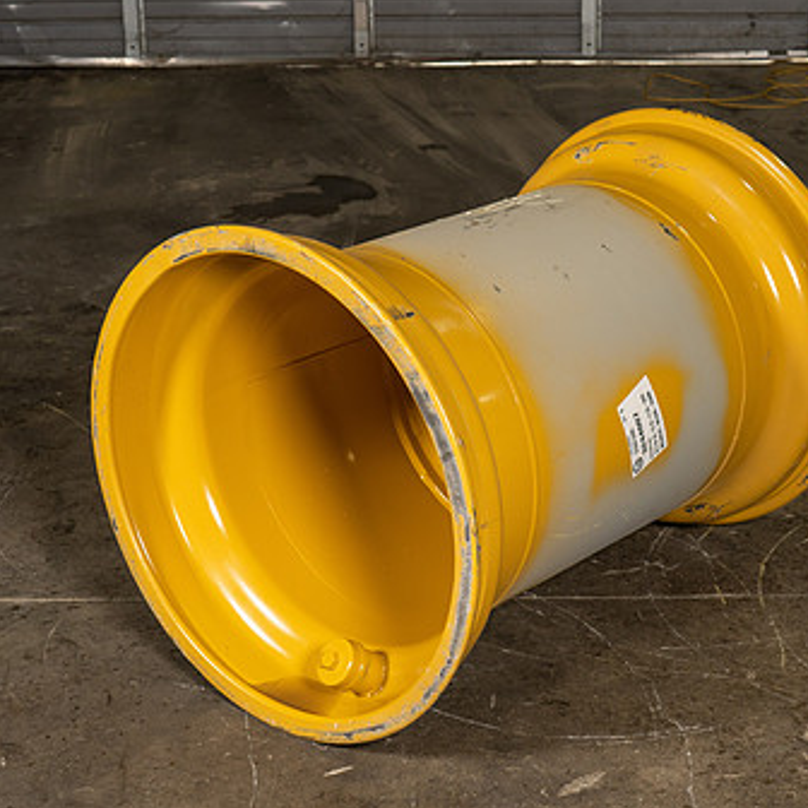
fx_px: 1901
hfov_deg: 24.0
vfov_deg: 24.0
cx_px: 483
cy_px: 374
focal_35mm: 72
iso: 640
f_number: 5.6
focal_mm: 49
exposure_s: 1/160
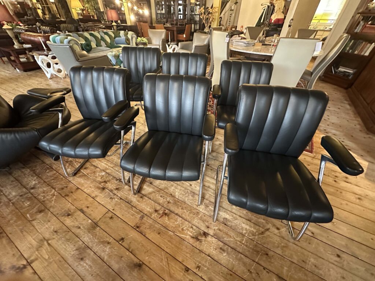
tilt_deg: -40.3
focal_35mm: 14
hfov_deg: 102.1
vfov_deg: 85.7
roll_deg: -2.4
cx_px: 188
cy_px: 140
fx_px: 152
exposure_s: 1/50
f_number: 2.2
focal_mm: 2.22
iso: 1000
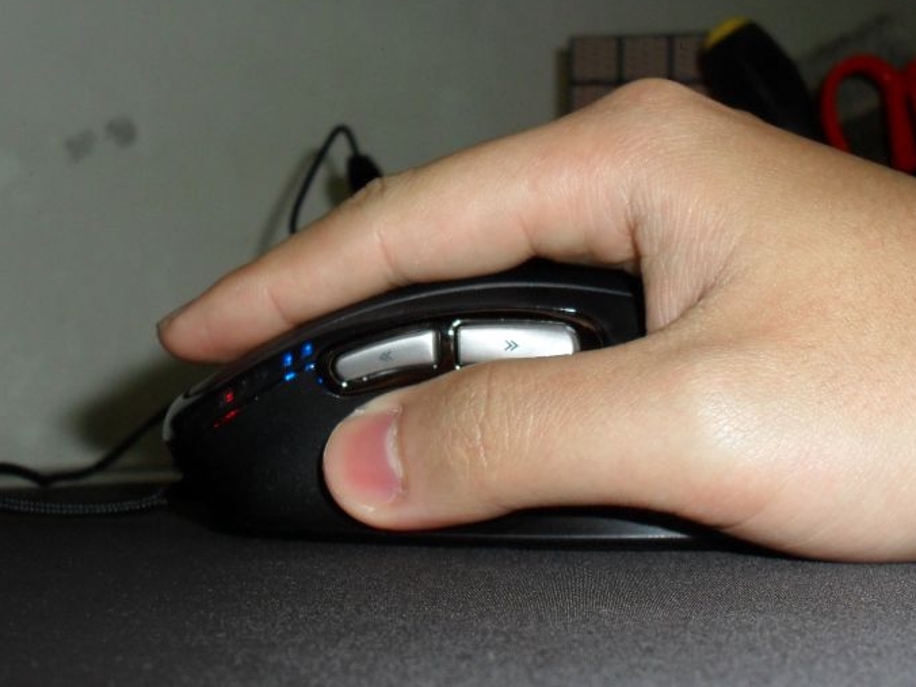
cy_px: 416
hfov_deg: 36.1
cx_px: 496
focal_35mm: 53
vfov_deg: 27.5
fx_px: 1402
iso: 200
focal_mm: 6.3
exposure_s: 1/45
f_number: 3.2
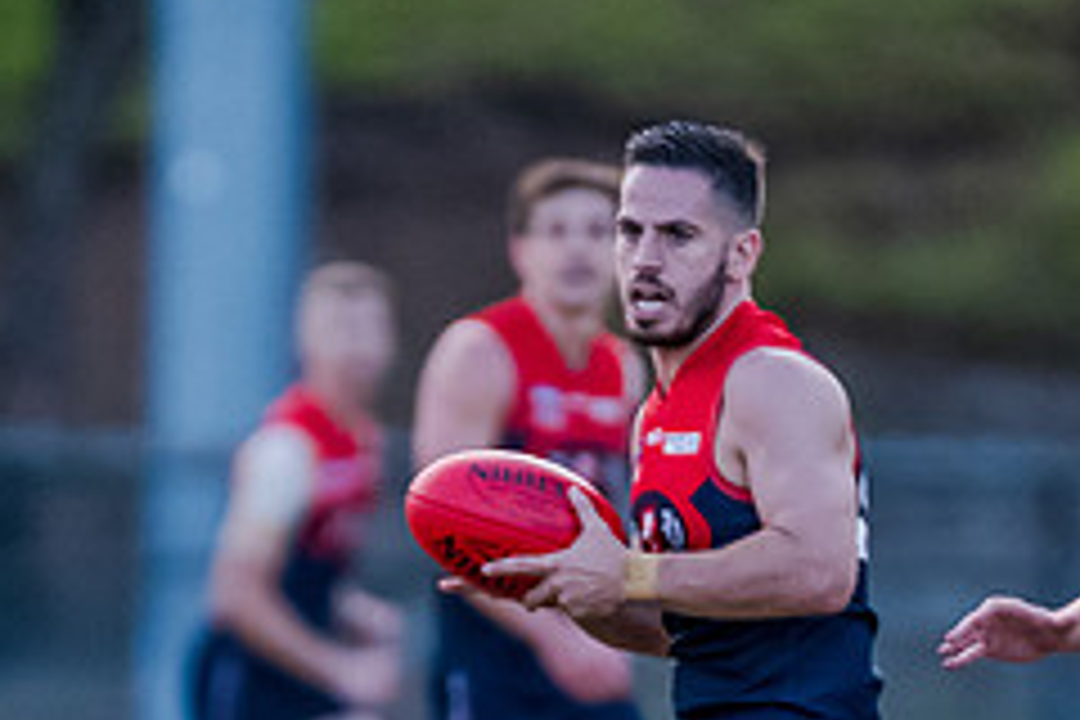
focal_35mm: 1375
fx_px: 41247
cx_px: 509
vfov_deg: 1.0
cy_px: 909
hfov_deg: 1.5
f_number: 2.8
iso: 1600
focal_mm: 300
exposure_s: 1/1600
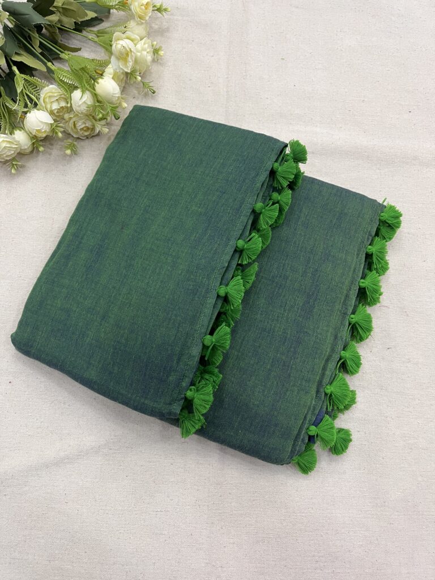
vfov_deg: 67.3
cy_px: 290
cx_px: 218
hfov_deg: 53.1
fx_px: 436
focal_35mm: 26
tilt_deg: -75.9
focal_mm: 5.1
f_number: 1.6
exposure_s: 1/50
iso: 100
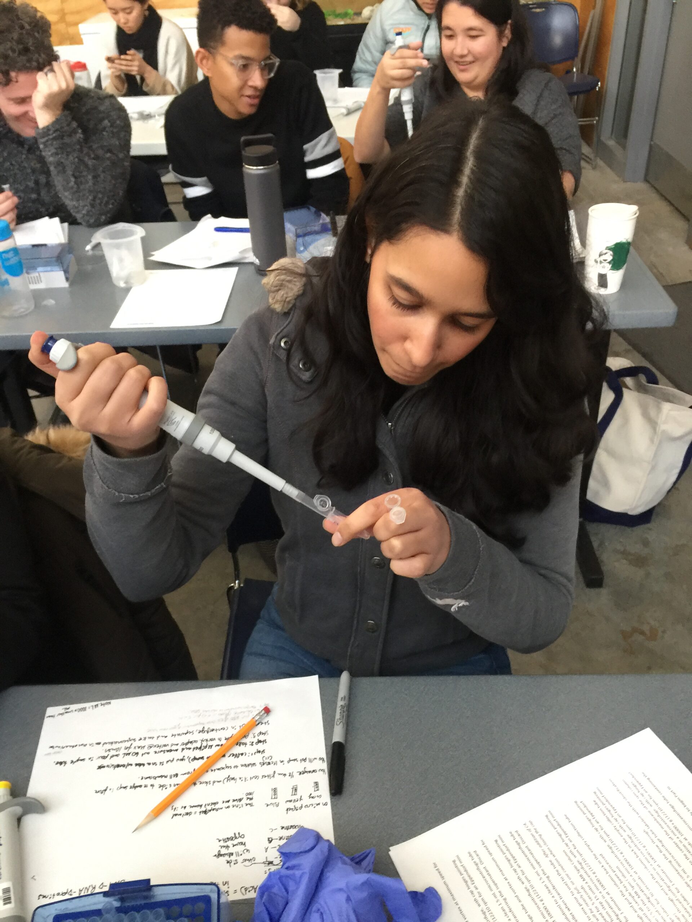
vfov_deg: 61.7
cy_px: 461
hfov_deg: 48.2
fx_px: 773
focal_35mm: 29
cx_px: 346
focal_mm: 4.15
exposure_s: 1/15
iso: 80
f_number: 2.2
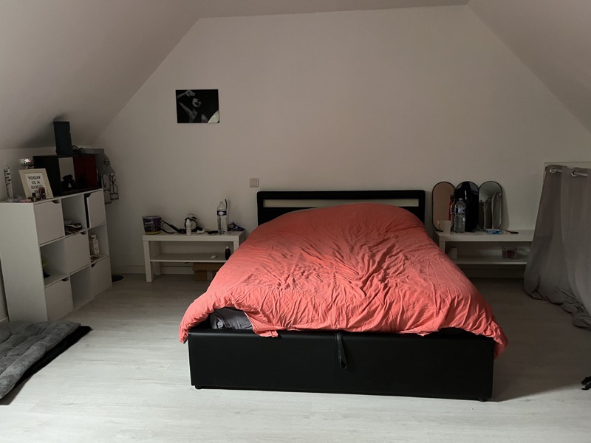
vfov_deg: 53.1
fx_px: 444
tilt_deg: -9.5
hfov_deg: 67.3
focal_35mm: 26
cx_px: 296
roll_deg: +1.4
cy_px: 222
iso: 640
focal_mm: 5.1
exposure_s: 1/30
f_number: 1.6
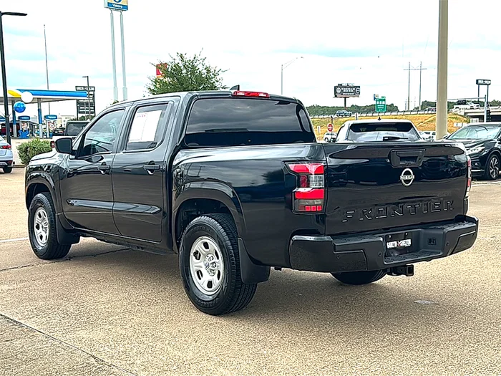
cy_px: 188
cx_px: 250
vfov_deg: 38.7
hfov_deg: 50.1
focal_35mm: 37
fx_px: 536
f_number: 1.78
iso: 80
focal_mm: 6.86
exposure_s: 1/1618
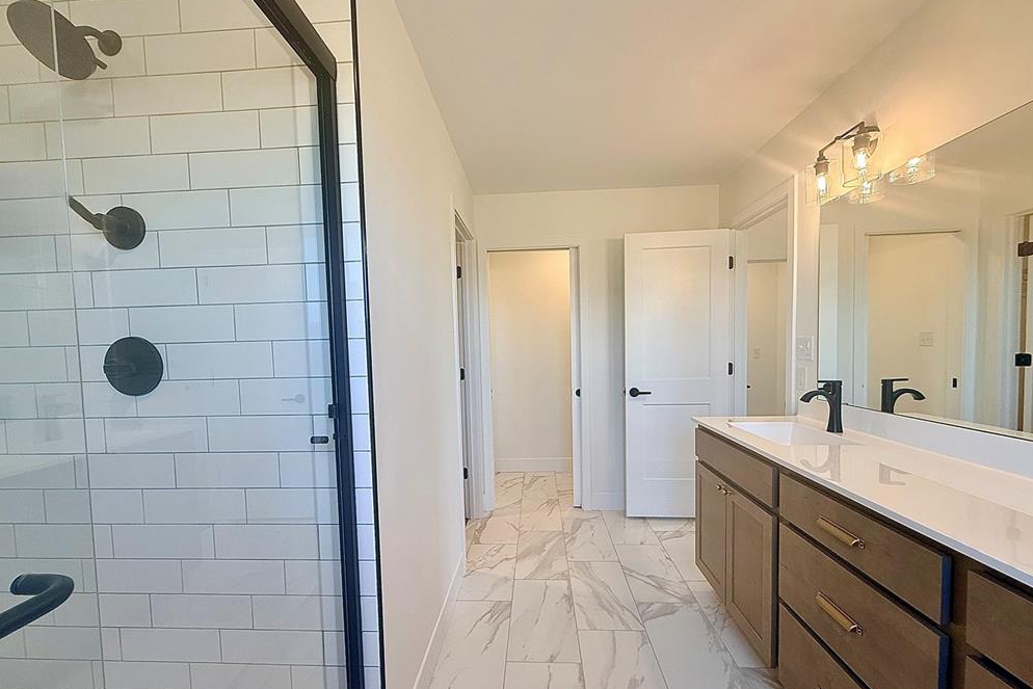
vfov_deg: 77.2
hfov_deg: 100.4
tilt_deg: -3.5
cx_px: 514
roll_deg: +1.6
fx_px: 430
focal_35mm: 15
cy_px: 371
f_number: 2.2
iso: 80
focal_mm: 2.22
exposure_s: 1/120
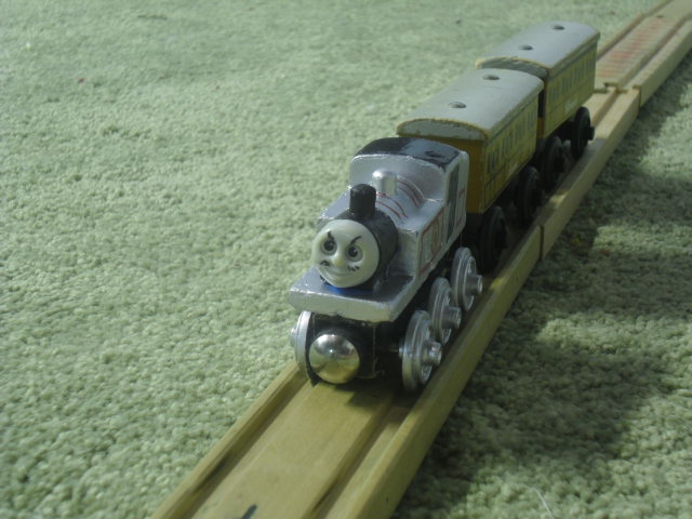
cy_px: 260
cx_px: 346
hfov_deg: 29.8
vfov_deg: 22.6
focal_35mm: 65
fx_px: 1299
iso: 200
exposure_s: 1/2
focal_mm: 11.7
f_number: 5.3
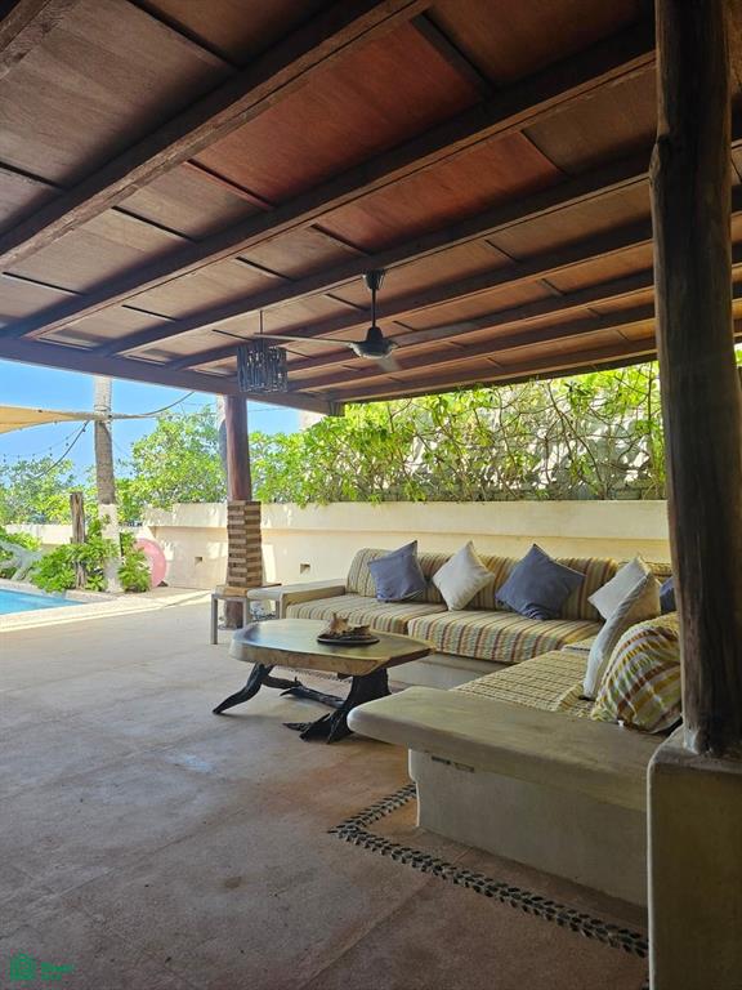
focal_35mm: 23
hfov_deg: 58.9
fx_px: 657
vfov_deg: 73.9
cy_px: 495
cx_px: 371
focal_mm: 6.3
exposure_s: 1/180
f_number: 1.7
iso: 40
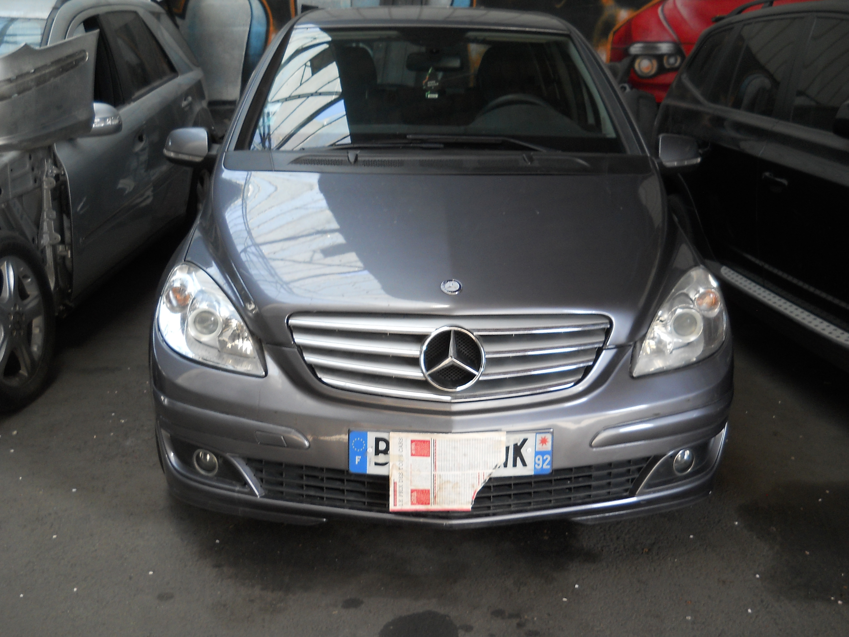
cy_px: 318
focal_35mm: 41
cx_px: 424
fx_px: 1006
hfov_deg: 45.8
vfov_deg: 35.1
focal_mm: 6.72
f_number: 3.1
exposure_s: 1/30
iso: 125
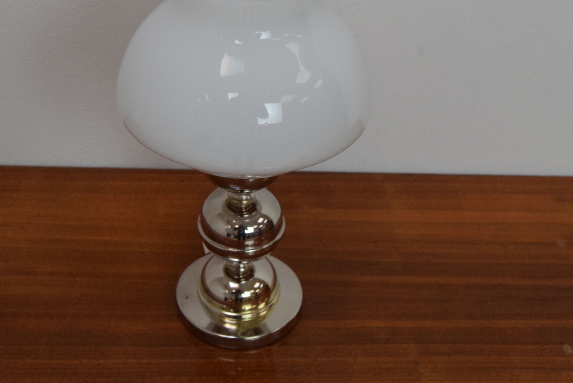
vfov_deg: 23.0
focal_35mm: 59
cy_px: 138
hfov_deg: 33.8
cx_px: 237
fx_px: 940
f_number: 8
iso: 1600
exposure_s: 1/250
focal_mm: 30
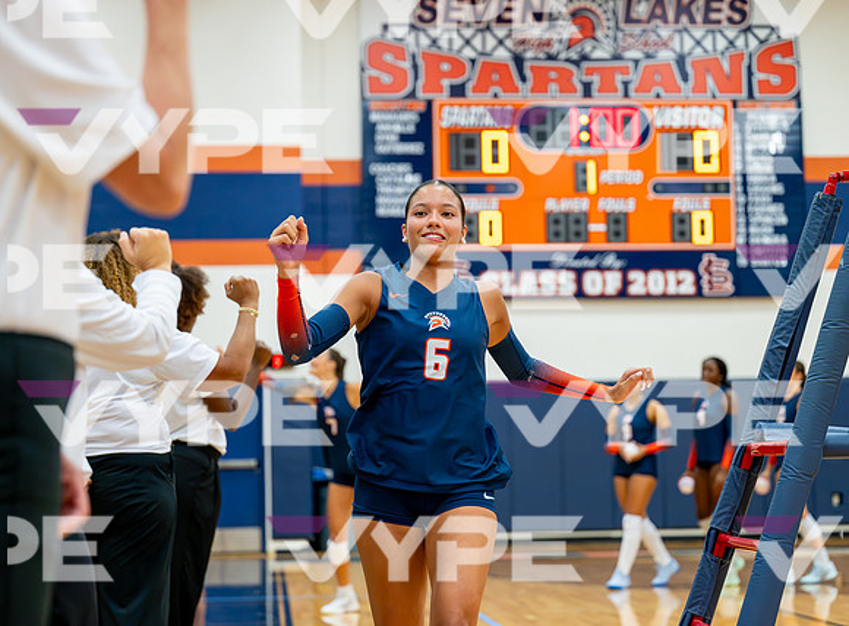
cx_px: 427
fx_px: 1828
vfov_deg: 19.4
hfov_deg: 26.1
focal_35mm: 75
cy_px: 313
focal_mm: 70
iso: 3600
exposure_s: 1/800
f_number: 2.8
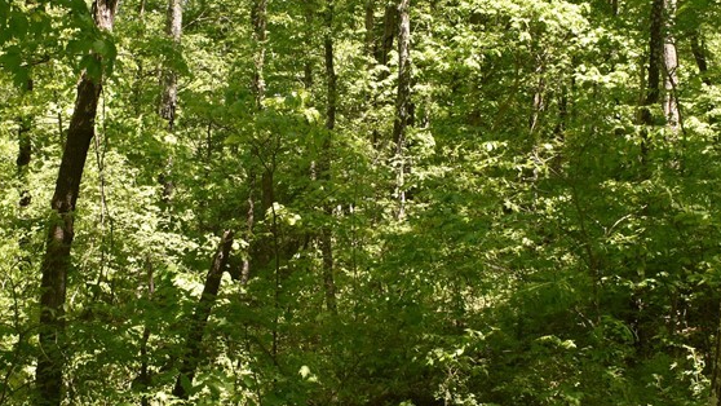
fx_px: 1052
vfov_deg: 21.8
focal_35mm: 55
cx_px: 315
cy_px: 202
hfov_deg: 37.8
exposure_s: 1/200
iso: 400
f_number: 7.1
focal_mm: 18
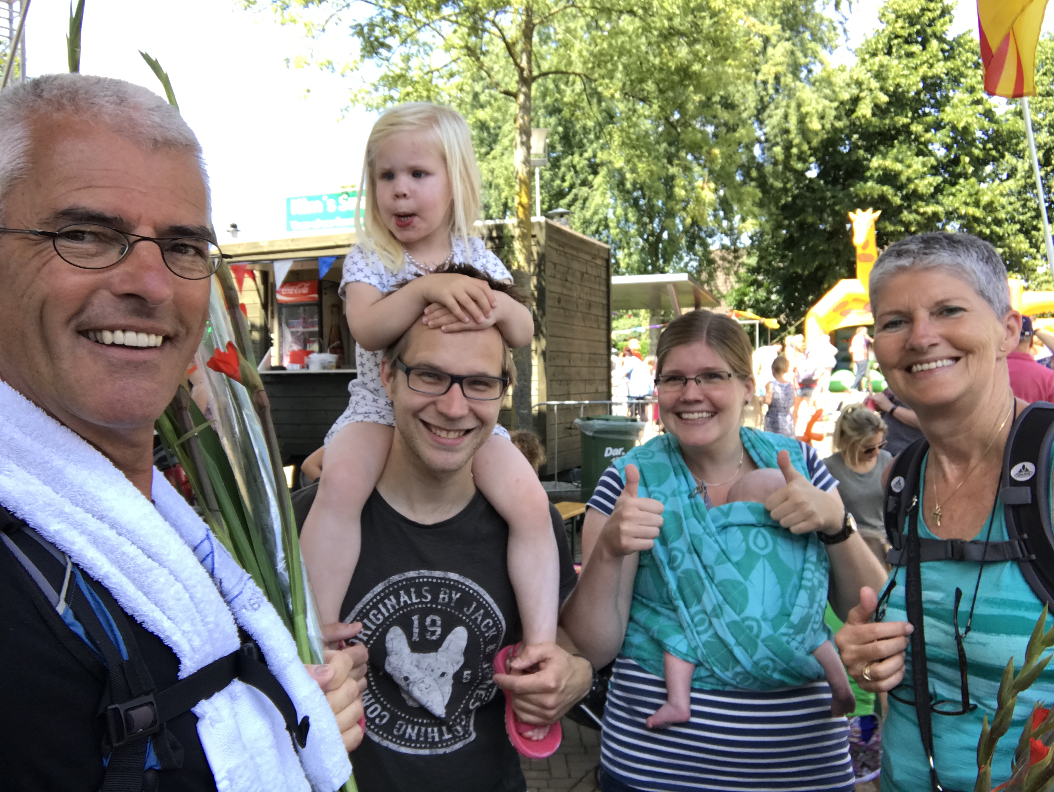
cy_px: 396
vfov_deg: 44.2
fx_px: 975
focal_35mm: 32
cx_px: 527
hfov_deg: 56.8
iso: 25
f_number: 2.2
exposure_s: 1/162
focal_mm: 2.87
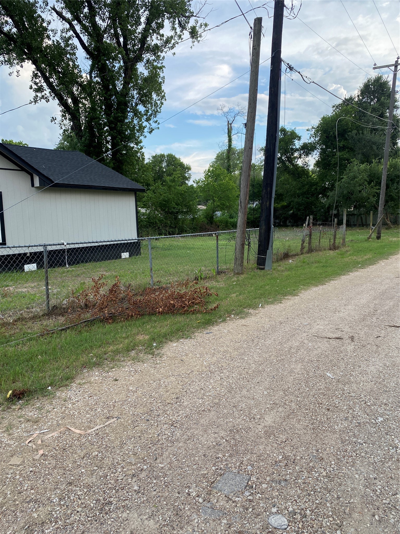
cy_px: 267
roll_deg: +1.8
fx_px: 401
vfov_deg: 67.3
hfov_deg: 53.1
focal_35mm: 26
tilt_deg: -7.1
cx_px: 200
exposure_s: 1/495
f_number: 1.8
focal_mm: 4.25
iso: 32
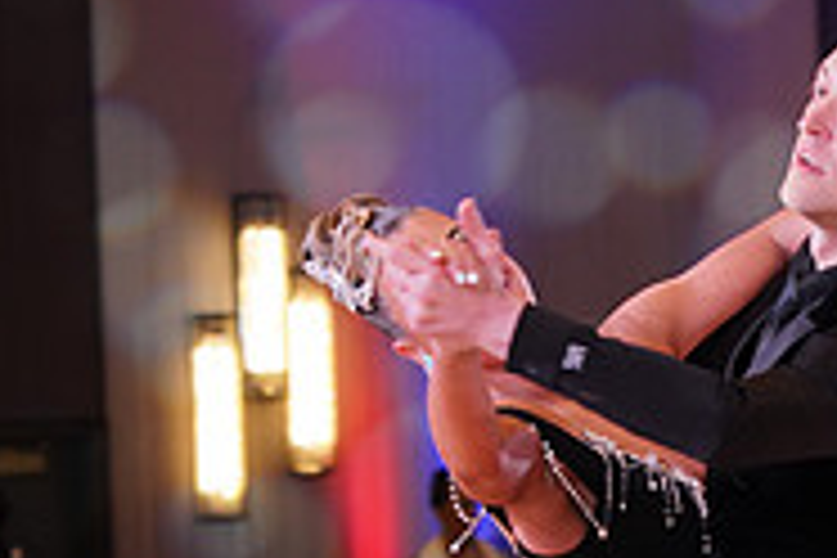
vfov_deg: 4.2
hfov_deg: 6.3
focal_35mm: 328
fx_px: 7625
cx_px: 848
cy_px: 918
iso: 1250
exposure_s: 1/125
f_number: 5
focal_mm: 105
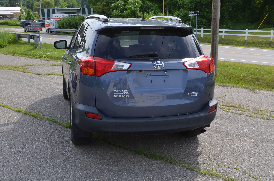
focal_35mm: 42
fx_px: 319
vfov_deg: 31.8
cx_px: 137
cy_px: 90
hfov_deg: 46.5
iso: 200
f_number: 8
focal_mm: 28
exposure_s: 1/250
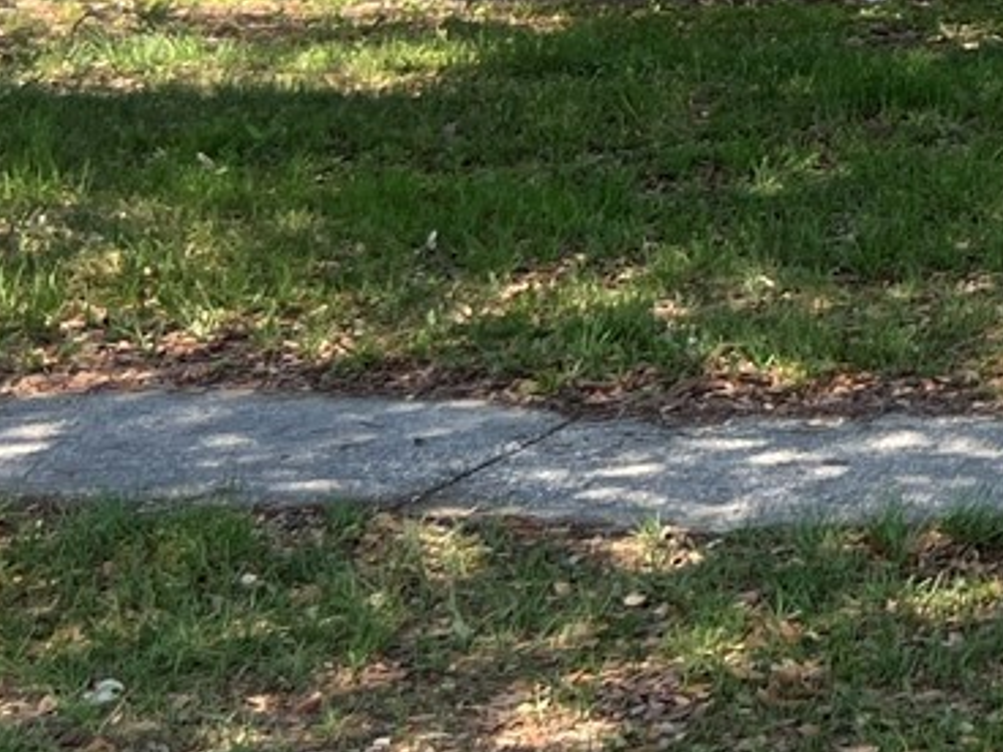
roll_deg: -1.0
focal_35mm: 113
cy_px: -202
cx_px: 1954
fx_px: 3274
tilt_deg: -2.0
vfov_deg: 12.7
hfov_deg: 14.6
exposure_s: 1/1645
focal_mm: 5.7
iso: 50
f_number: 1.5
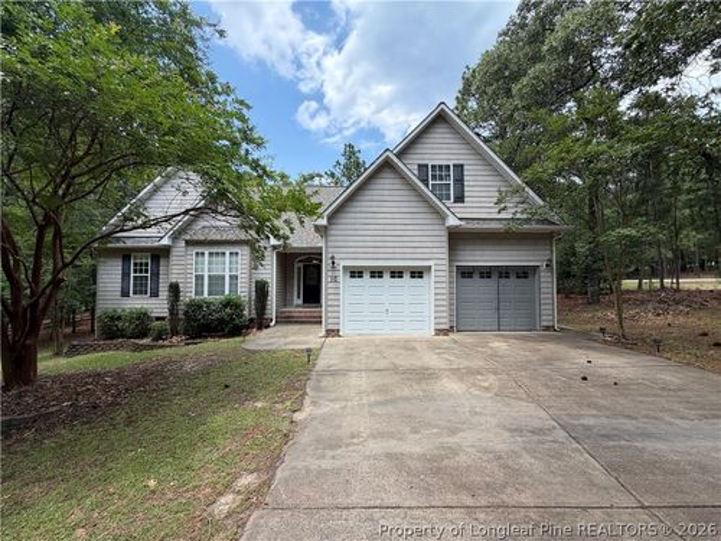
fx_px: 292
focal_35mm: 14
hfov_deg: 102.1
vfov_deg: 85.7
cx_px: 360
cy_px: 270
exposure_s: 1/545
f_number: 2.2
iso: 40
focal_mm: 2.22
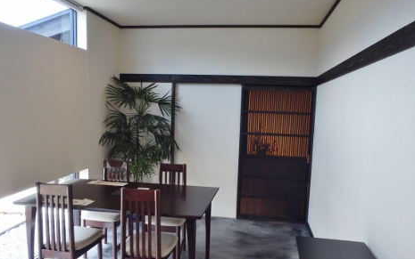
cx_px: 207
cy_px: 152
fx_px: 339
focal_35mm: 30
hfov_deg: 62.9
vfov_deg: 41.7
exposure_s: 1/40
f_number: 3.9
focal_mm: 5
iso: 200
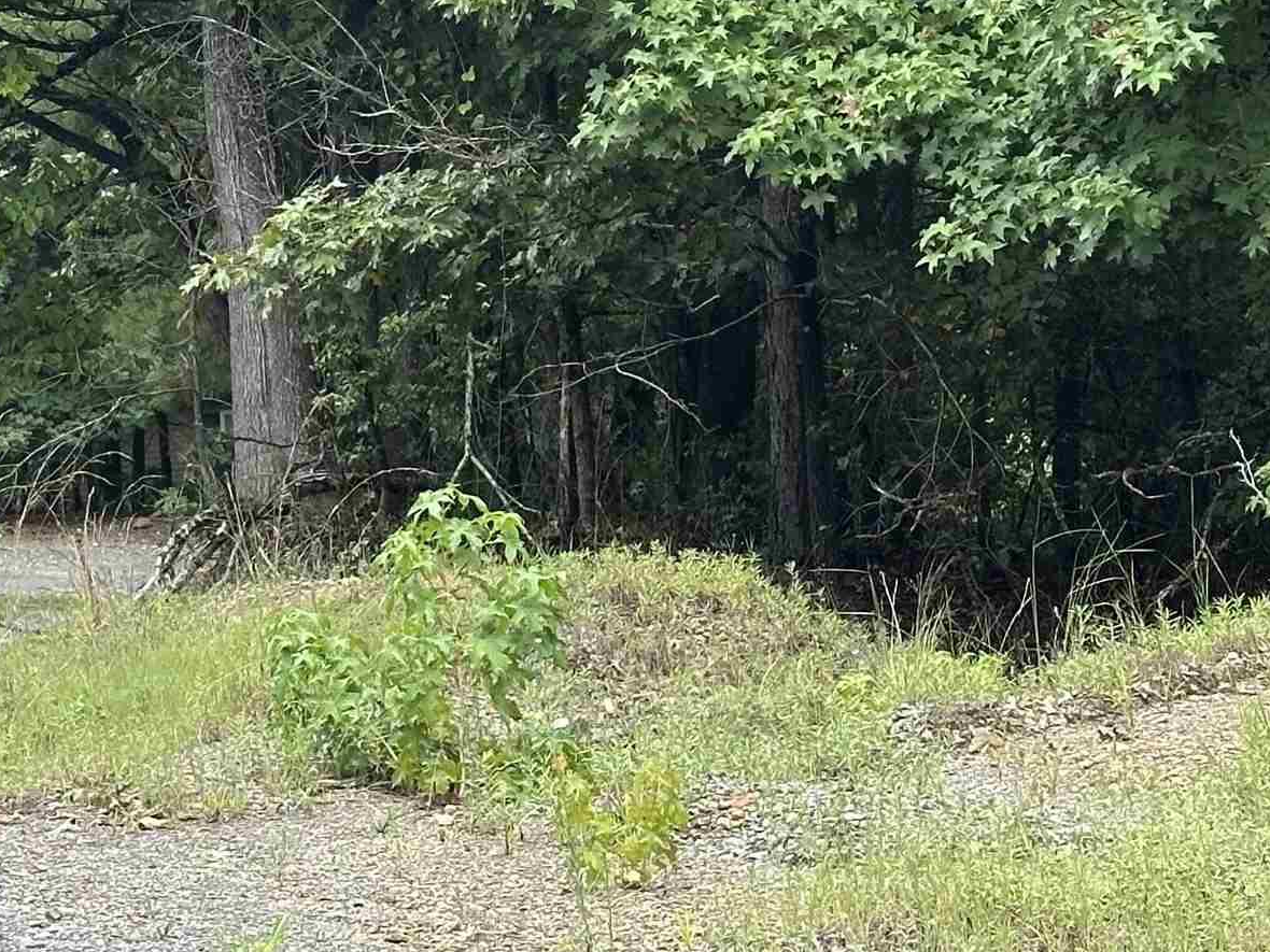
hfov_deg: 15.6
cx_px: 196
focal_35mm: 125
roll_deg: +3.5
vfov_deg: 11.7
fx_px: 4586
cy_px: -38
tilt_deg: -2.0
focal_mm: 6.86
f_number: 1.78
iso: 64
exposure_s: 1/172
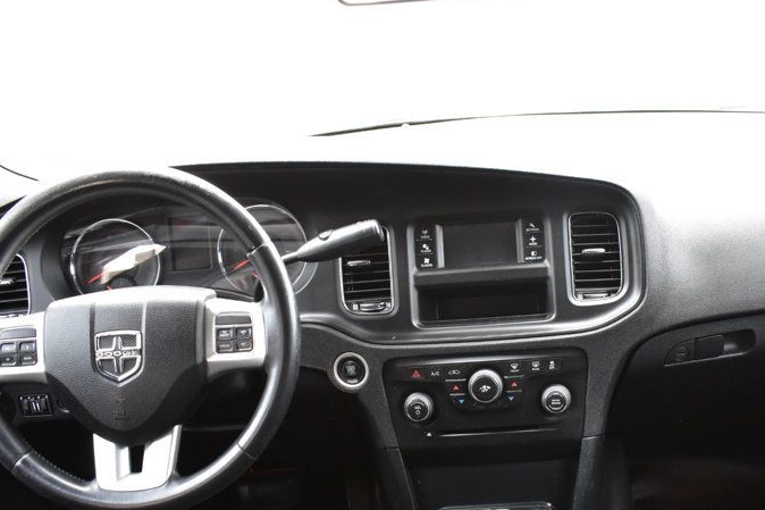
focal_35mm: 41
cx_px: 510
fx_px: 871
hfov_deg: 46.7
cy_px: 354
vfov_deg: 32.2
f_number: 6.3
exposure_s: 1/15
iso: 1250
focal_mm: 18
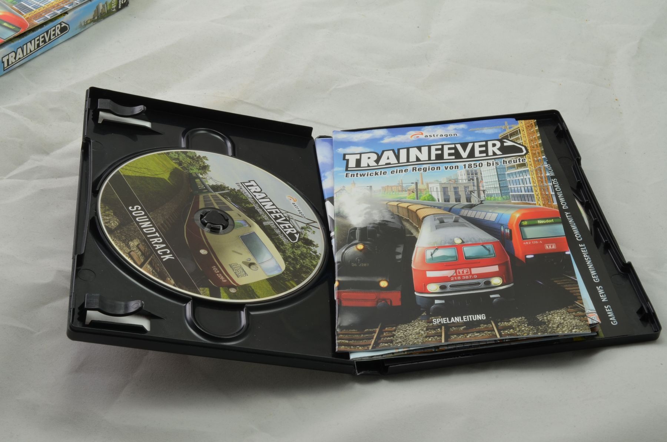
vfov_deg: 22.5
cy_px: 221
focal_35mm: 60
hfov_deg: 33.5
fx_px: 1110
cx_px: 334
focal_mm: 40
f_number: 20
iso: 100
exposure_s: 1/1.3
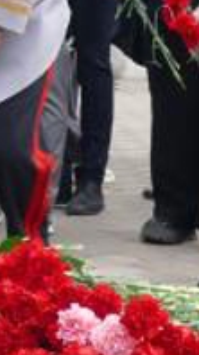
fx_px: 1420
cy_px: -11
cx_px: -145
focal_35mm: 151
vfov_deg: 14.0
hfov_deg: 7.8
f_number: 3.1
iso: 125
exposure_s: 1/250
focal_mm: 13.7
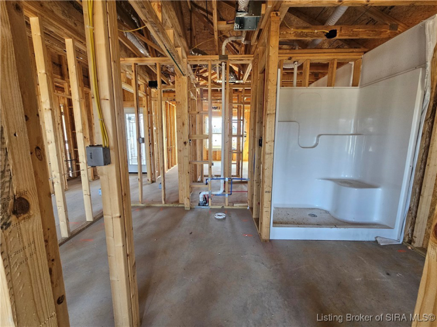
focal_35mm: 13
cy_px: 164
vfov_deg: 89.9
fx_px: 164
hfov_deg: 106.2
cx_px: 218
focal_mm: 2.2
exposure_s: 1/77.4
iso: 250
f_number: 2.2
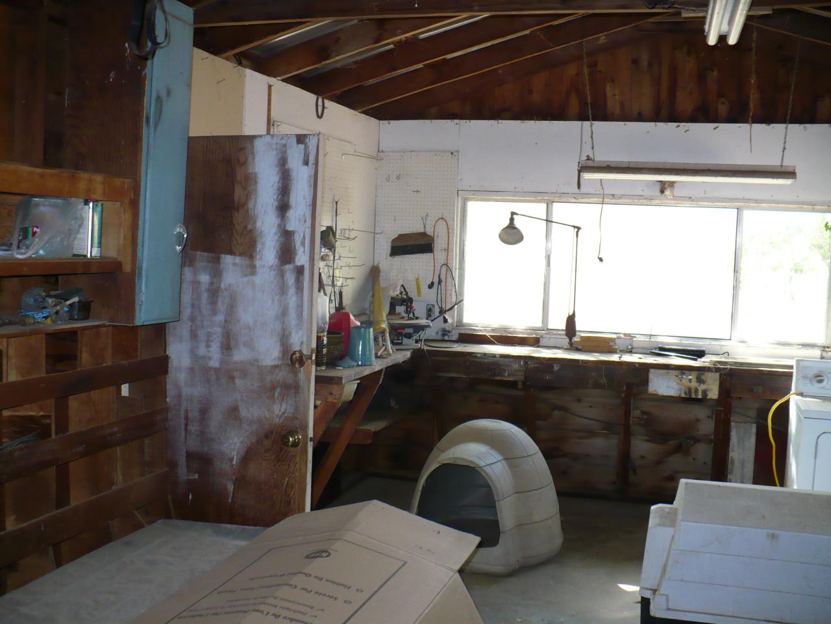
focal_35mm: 37
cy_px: 312
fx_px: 888
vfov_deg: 38.7
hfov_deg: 50.1
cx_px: 416
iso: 200
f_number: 2.8
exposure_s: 1/30
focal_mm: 6.1
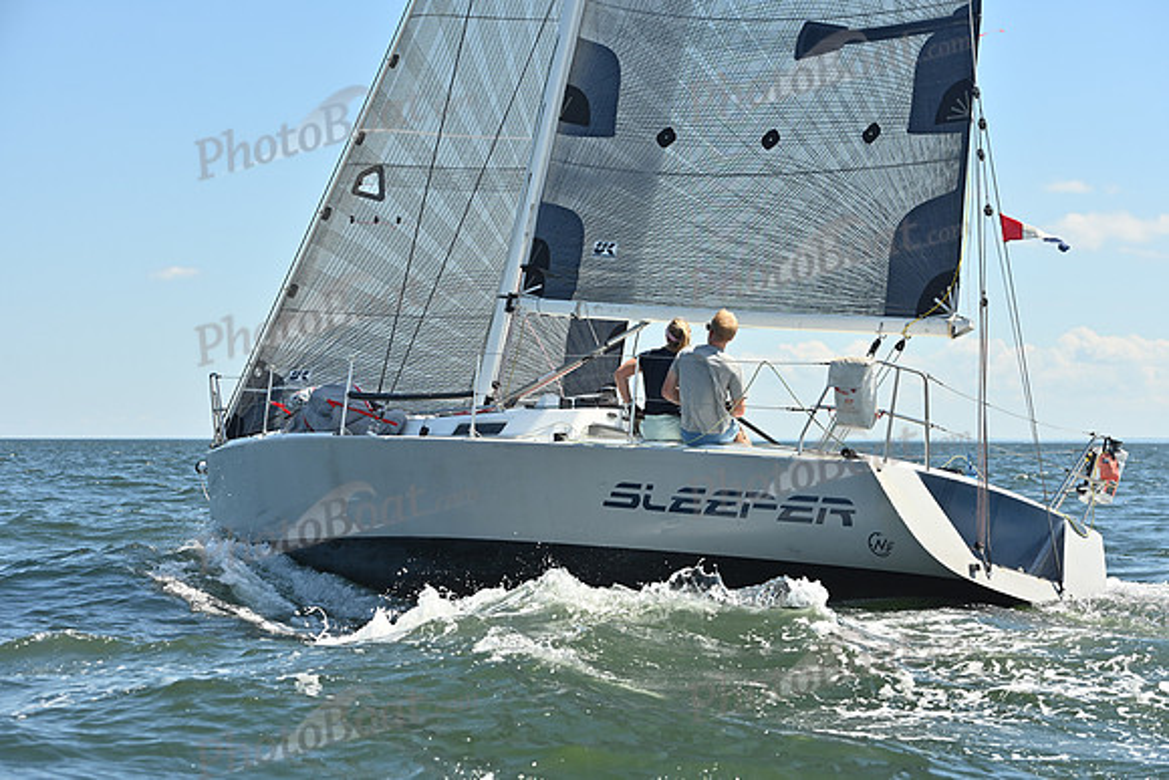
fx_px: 2793
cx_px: 584
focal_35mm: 86
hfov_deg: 23.6
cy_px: 390
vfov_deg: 15.9
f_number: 7.1
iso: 250
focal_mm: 86
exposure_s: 1/1250
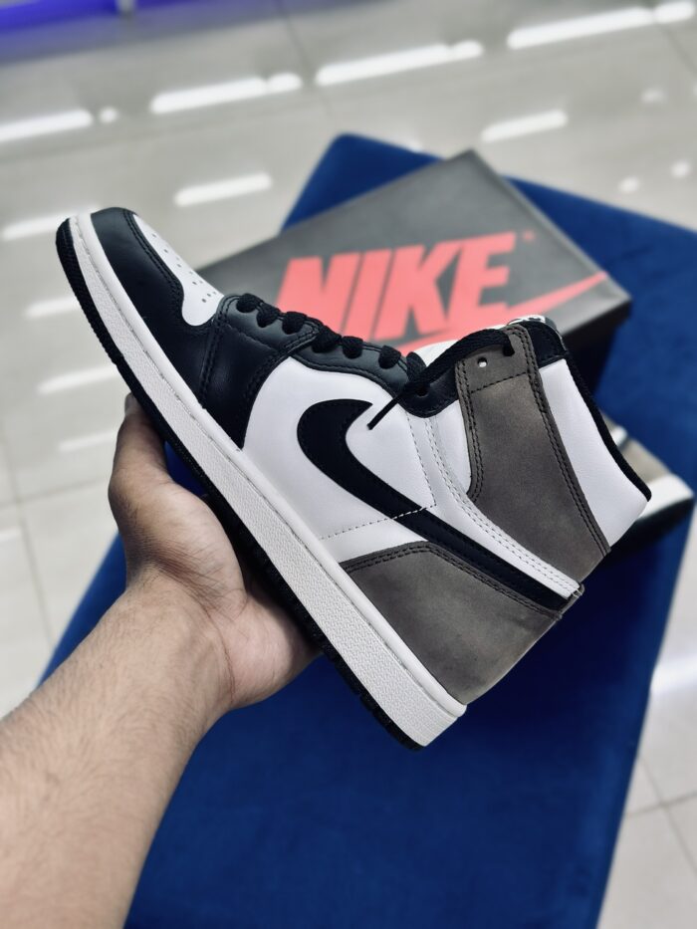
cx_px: 348
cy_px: 464
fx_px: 1288
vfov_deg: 39.7
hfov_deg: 30.3
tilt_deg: -55.2
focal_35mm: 48
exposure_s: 1/100
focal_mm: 6.86
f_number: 1.78
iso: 80
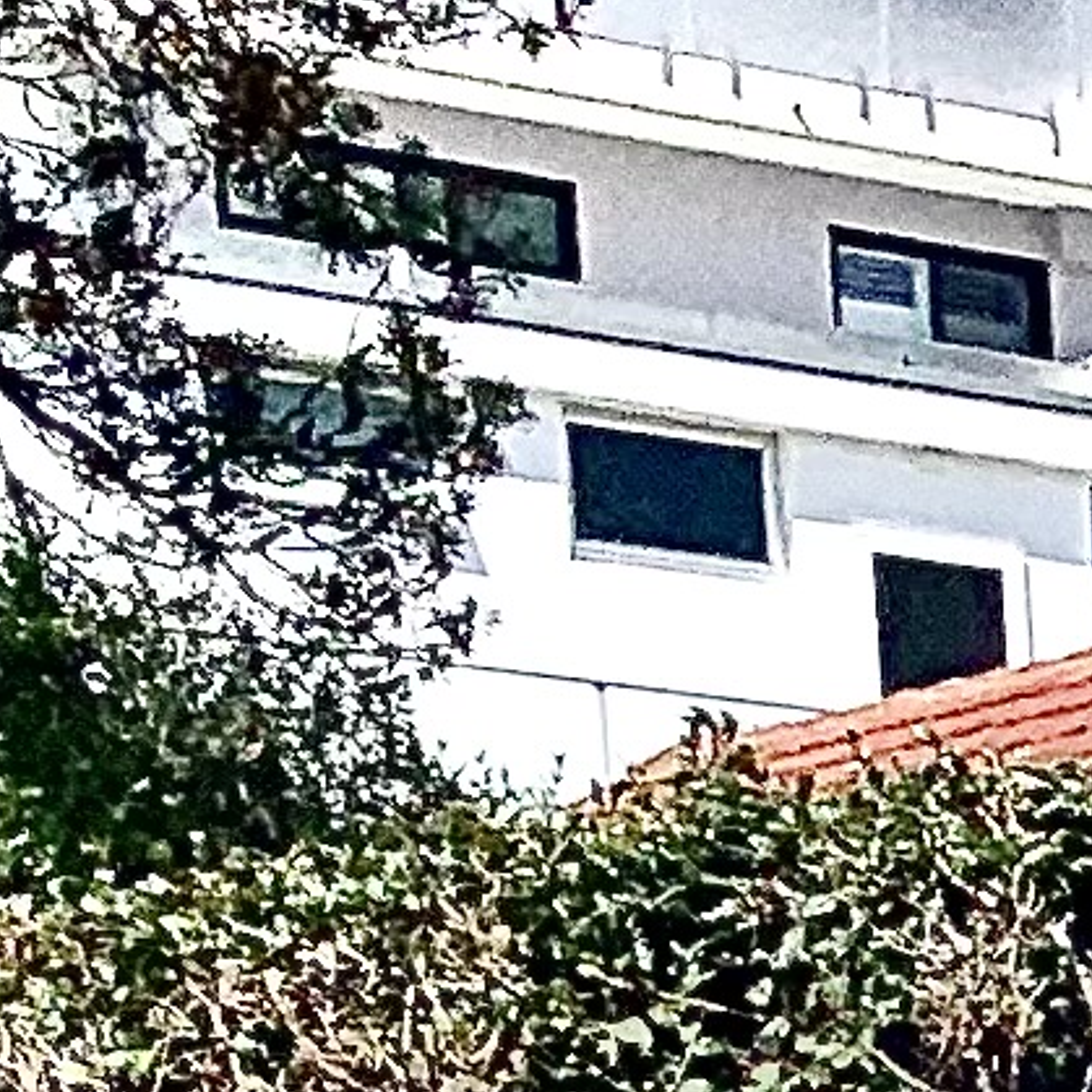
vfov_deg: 7.2
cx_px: 4829
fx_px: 7888
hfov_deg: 6.1
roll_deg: -0.4
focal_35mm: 221
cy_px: 2992
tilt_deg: -5.9
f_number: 1.8
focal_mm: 4.25
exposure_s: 1/6061
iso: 25
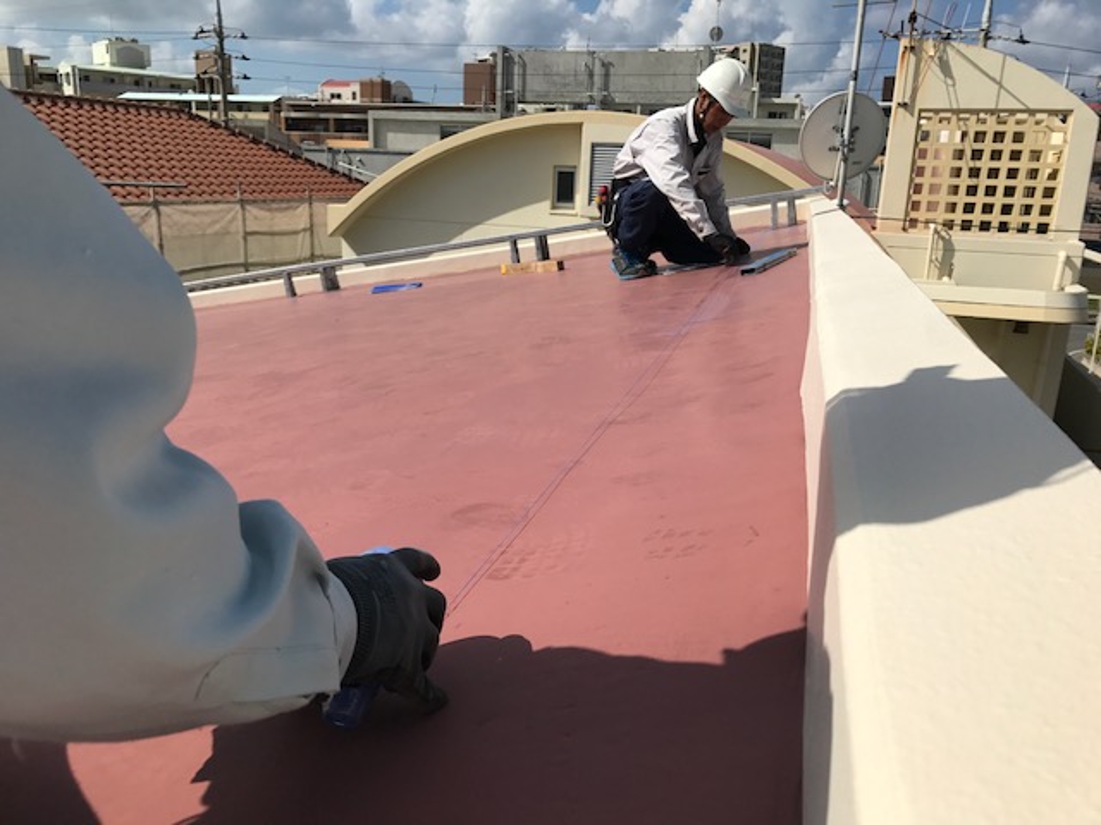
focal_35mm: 28
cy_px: 412
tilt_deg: -13.9
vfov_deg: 49.7
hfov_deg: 63.4
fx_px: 891
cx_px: 550
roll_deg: -2.7
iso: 25
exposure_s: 1/5650
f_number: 1.8
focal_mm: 3.99
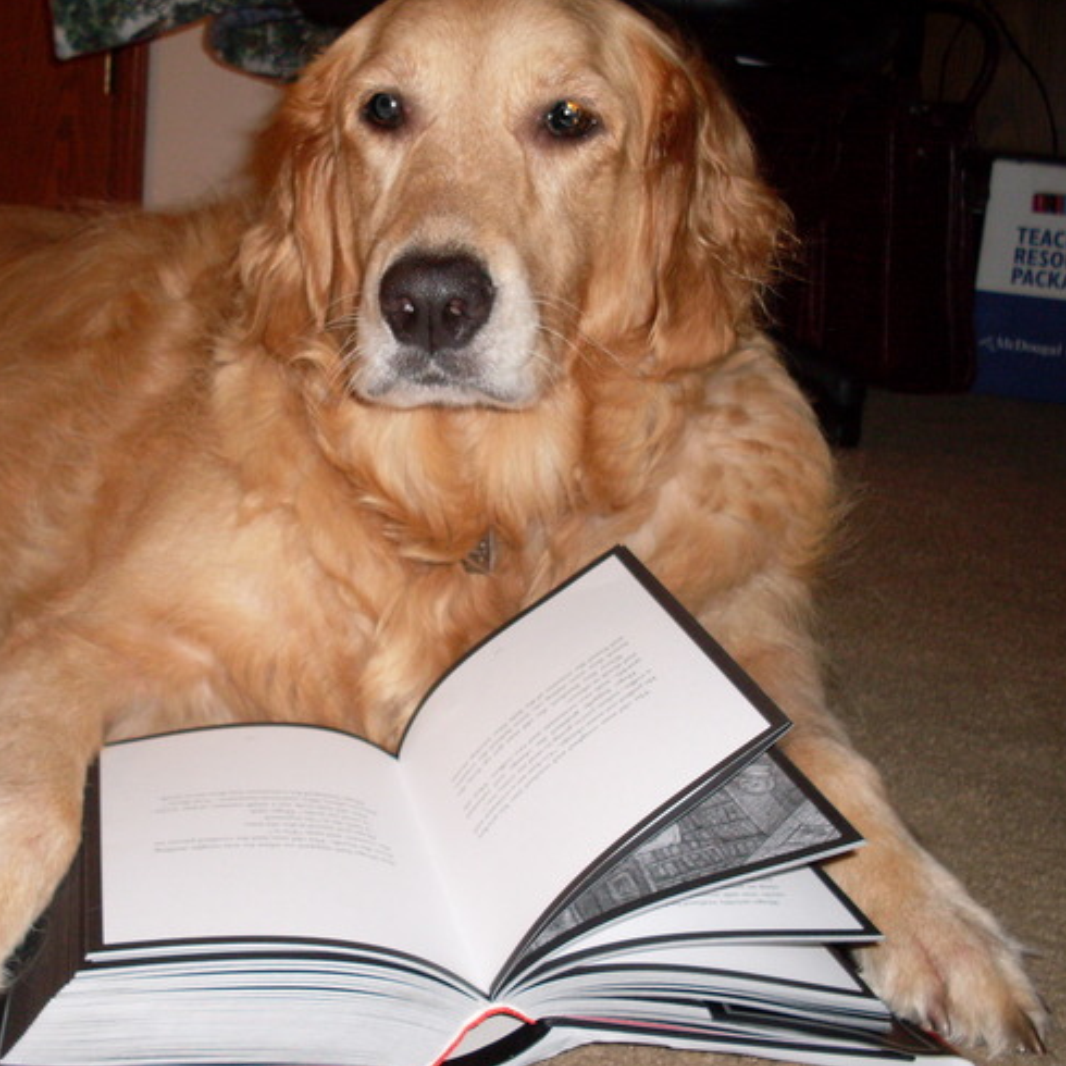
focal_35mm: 48
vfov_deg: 35.4
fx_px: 1672
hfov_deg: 35.1
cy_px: 521
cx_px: 372
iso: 100
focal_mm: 6.3
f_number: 2.8
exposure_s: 1/45
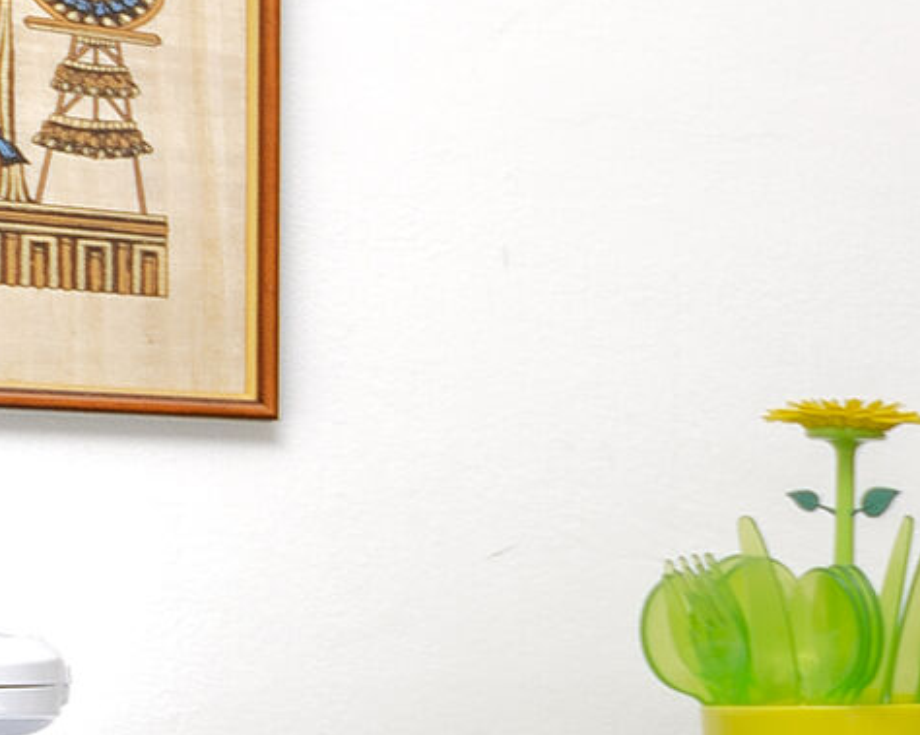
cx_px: 2040
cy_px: 719
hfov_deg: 15.7
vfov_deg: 18.1
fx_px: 2259
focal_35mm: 83
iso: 125
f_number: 7.1
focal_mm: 10
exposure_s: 1/100
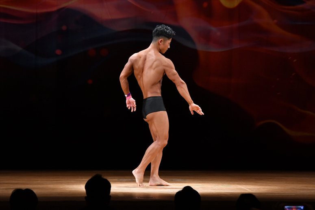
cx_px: 158
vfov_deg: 6.3
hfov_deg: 9.5
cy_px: 105
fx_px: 1898
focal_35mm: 217
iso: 3200
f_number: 5.6
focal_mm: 145
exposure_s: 1/400
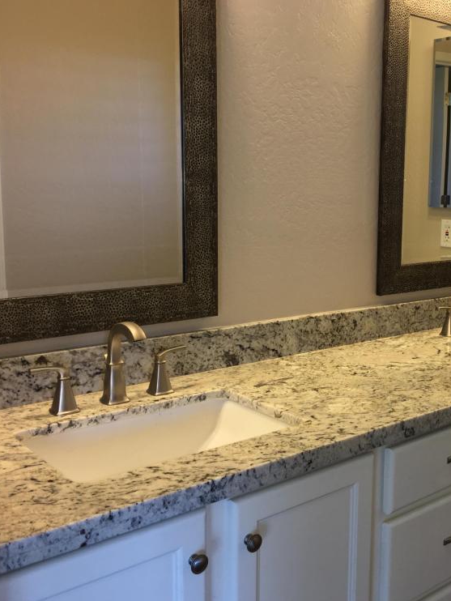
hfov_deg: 35.1
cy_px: 298
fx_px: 694
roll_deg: -1.5
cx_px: 345
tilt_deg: -7.3
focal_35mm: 40
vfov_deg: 46.8
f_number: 2.2
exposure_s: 1/30
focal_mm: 4.15
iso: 25
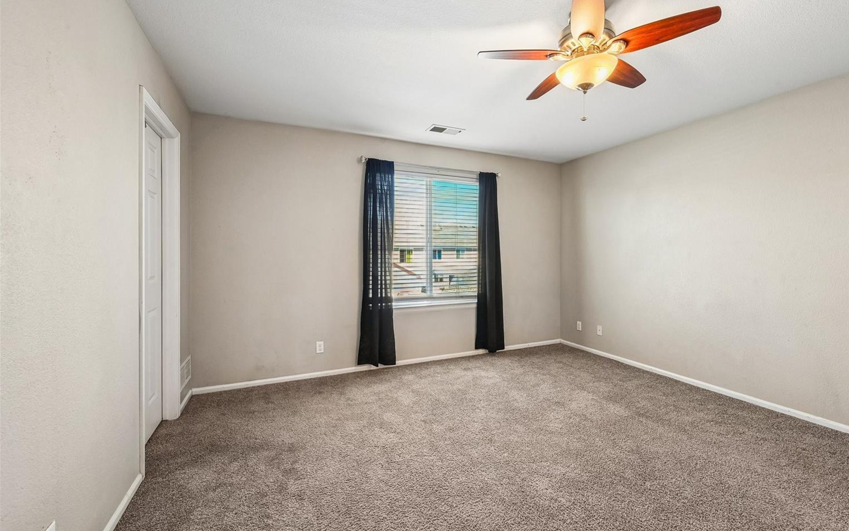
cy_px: 261
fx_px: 347
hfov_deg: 101.4
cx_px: 446
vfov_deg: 74.8
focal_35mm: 15
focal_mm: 14
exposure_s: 1/15
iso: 400
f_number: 10
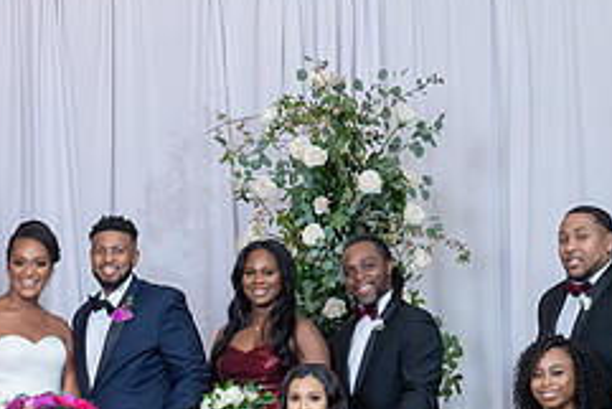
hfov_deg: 17.9
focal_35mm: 113
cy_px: 476
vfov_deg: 11.9
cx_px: 94
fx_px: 1922
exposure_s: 1/125
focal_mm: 46
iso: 2000
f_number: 5.6
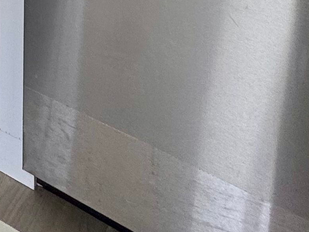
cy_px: -356
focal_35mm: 72
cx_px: -238
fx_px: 643
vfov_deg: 13.5
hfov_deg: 20.1
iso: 40
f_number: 2.2
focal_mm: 2.22
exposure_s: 1/120
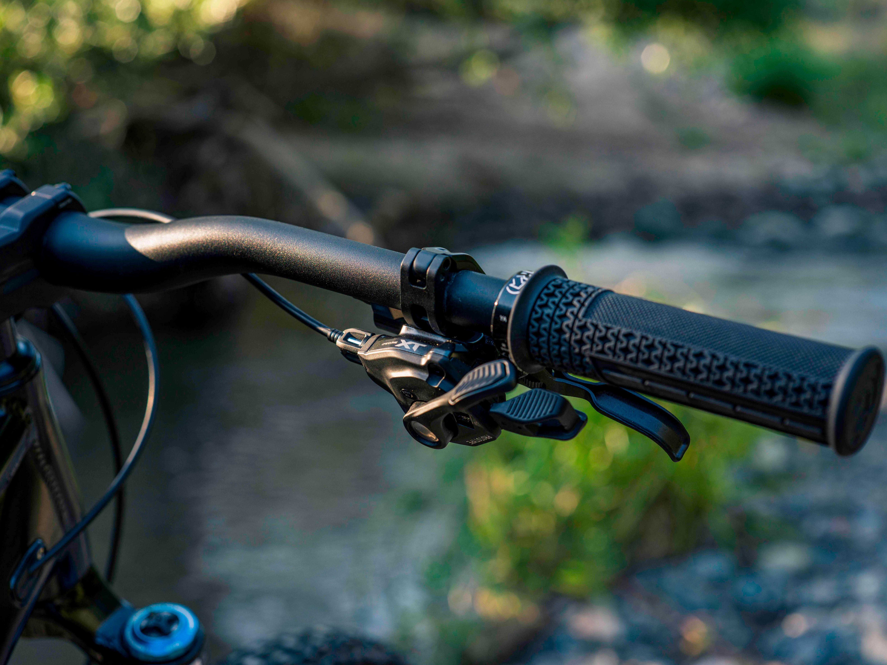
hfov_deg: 35.5
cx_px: 424
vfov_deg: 27.0
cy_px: 381
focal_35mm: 54
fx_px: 1384
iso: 400
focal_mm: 55
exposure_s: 1/100
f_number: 4.8
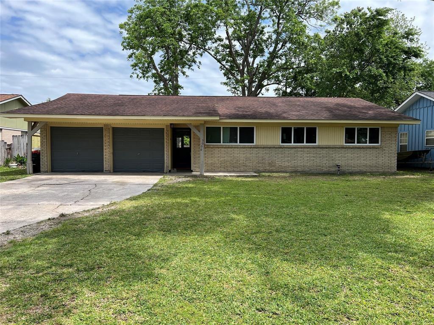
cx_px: 217
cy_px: 162
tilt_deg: -2.2
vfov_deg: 53.1
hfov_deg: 67.3
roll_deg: -0.1
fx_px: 326
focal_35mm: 26
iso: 50
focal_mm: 5.7
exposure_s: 1/2632
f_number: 1.5
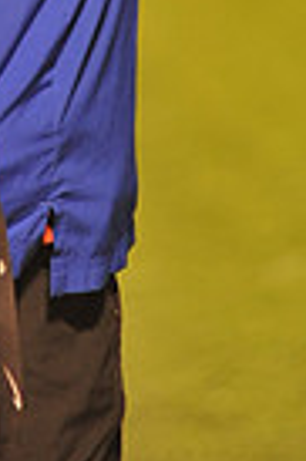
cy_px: -491
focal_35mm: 845
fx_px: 10800
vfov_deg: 2.4
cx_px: -148
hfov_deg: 1.6
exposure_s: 1/200
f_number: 2.8
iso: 2000
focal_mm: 200
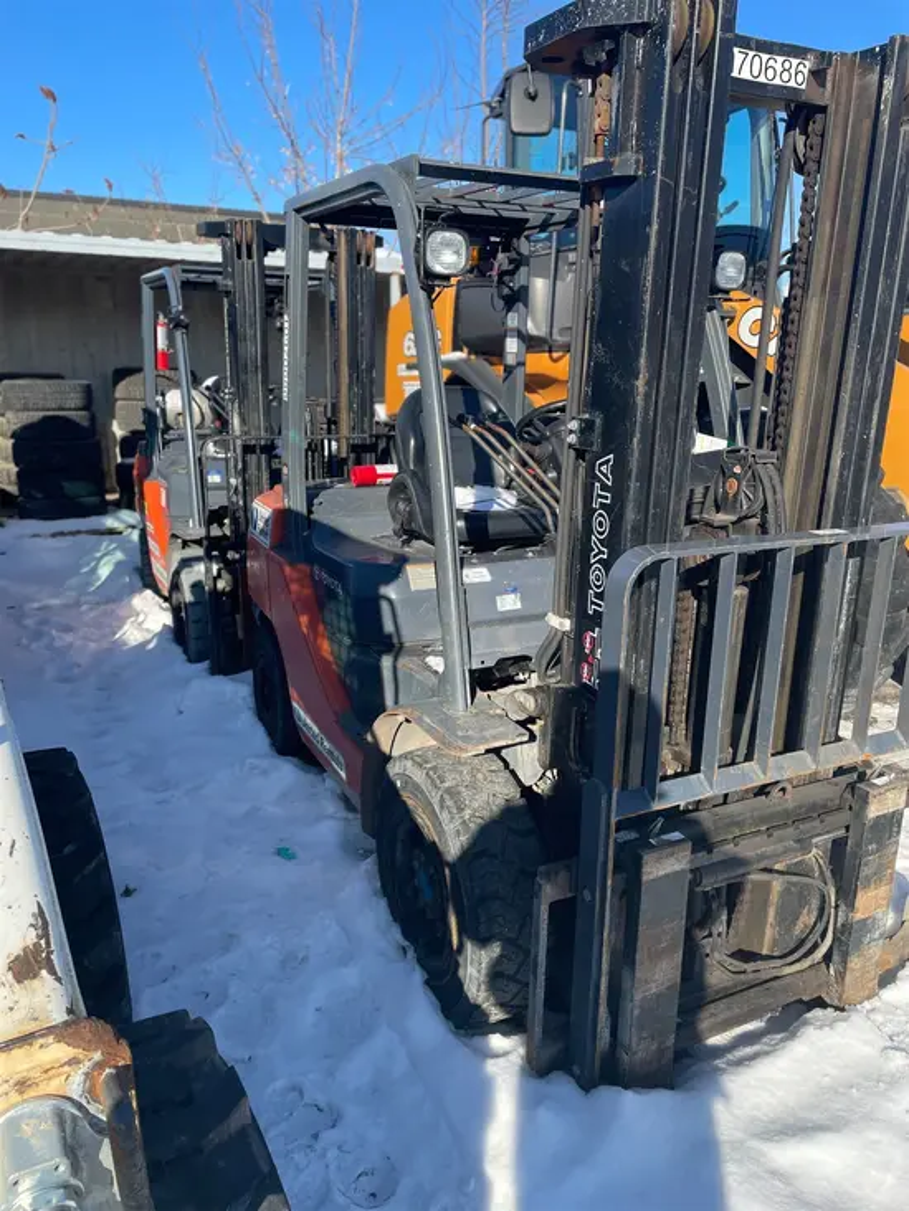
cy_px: 606
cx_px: 454
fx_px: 910
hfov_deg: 53.1
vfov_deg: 67.3
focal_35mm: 26
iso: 50
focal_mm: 4.2
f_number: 1.6
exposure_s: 1/2506
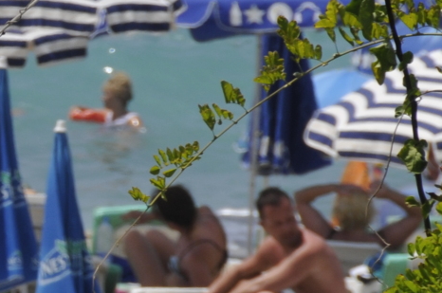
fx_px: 15860
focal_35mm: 1294
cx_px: -442
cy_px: 105
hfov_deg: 1.6
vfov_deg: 1.1
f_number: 11
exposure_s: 1/400
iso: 200
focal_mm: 200
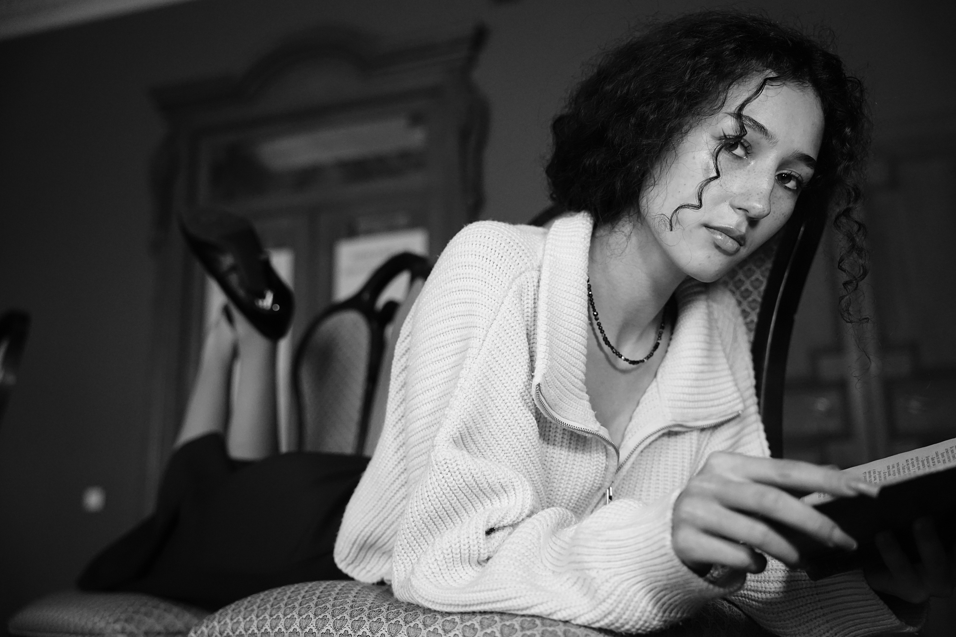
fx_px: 1044
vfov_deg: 34.0
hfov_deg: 49.2
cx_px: 478
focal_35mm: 39
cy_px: 318
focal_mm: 39.3
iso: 5000
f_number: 2.8
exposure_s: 1/160
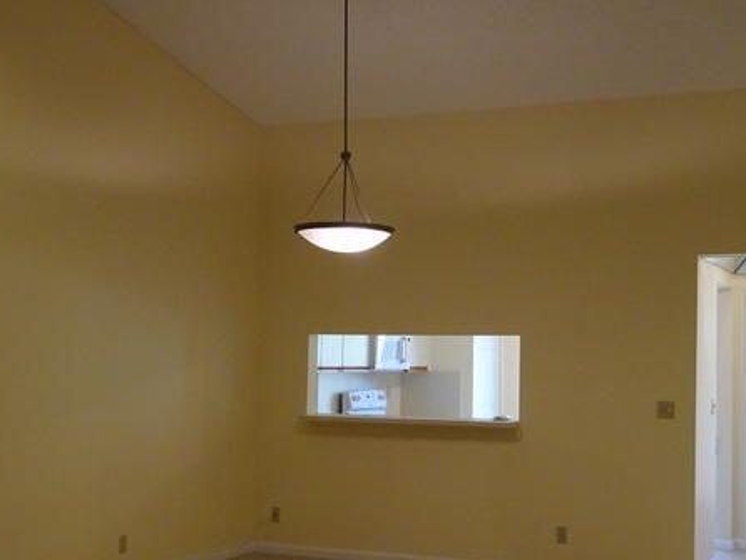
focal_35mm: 52
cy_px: 341
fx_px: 1121
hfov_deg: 36.8
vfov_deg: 28.0
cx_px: 413
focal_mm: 4.92
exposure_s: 1/30
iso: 320
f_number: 3.5
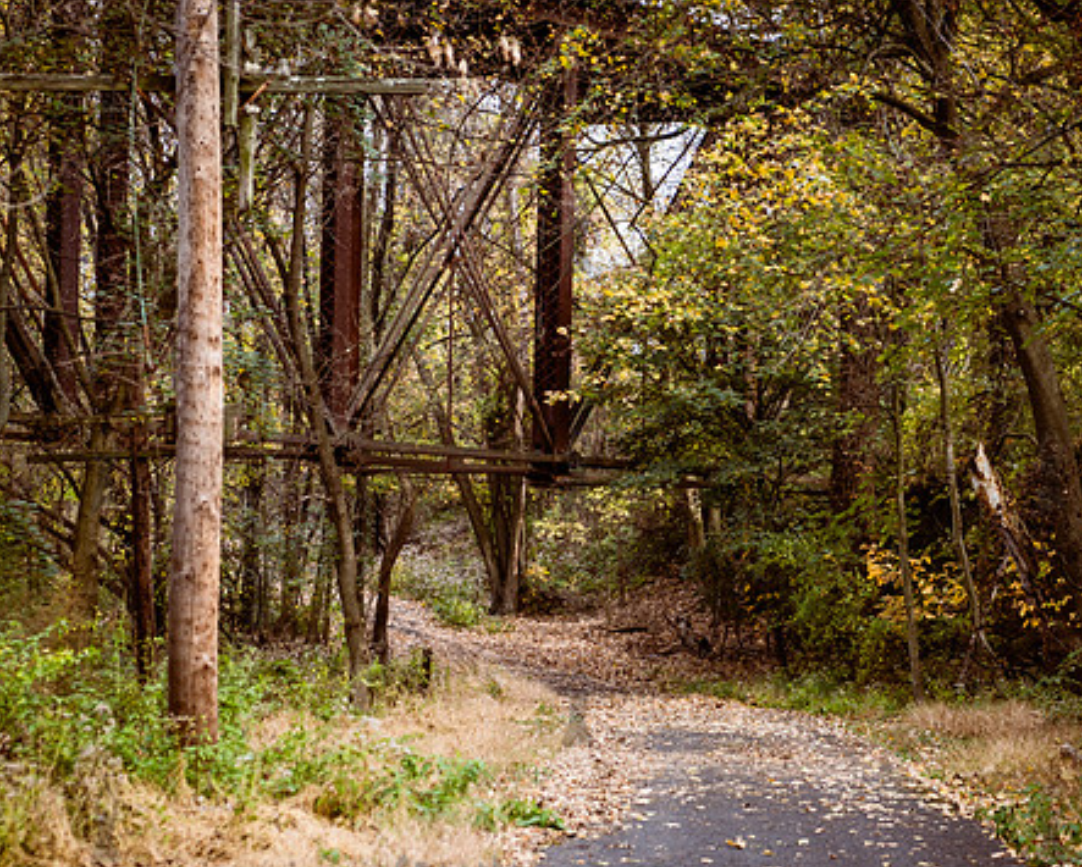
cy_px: 468
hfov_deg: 14.9
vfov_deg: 12.0
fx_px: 4134
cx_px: 576
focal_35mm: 129
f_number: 2.8
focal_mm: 70
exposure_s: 1/400
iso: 200
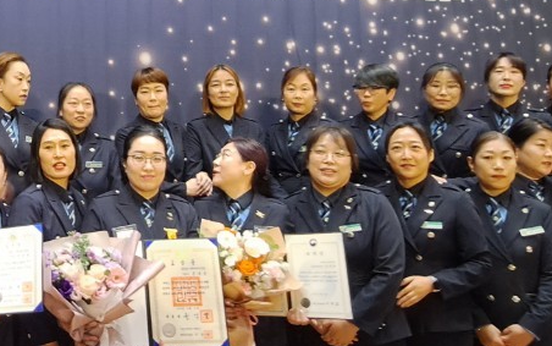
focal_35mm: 39
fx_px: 587
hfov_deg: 44.4
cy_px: 79
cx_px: 27
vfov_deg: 32.1
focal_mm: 1.74
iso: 250
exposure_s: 1/24
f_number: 2.2
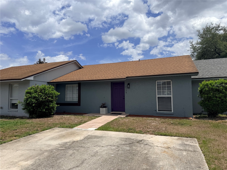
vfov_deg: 56.8
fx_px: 157
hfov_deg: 71.6
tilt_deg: +2.8
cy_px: 85
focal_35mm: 24
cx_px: 114
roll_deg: +0.4
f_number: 1.78
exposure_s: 1/10309
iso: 80
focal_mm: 6.76
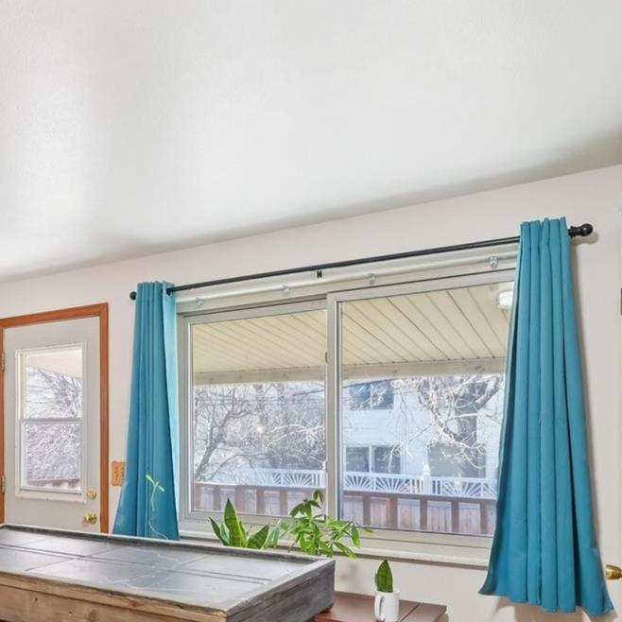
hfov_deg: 50.7
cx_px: 166
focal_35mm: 31
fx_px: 630
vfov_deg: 51.2
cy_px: 430
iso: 800
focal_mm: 10
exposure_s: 1/5
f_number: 8
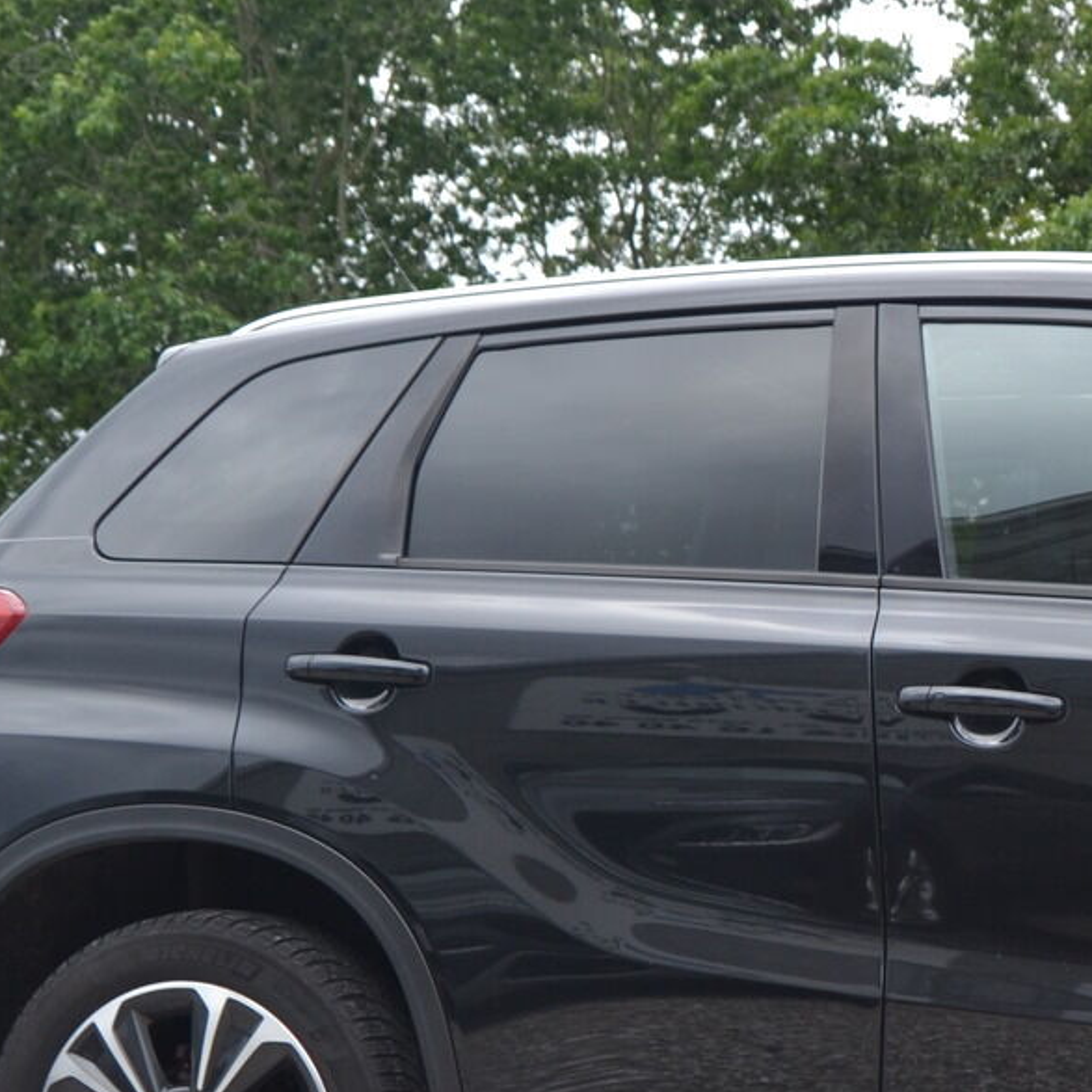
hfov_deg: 21.8
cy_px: 861
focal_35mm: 75
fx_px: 2677
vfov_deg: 22.8
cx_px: 1200
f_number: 6.3
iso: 100
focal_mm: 18
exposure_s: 1/160
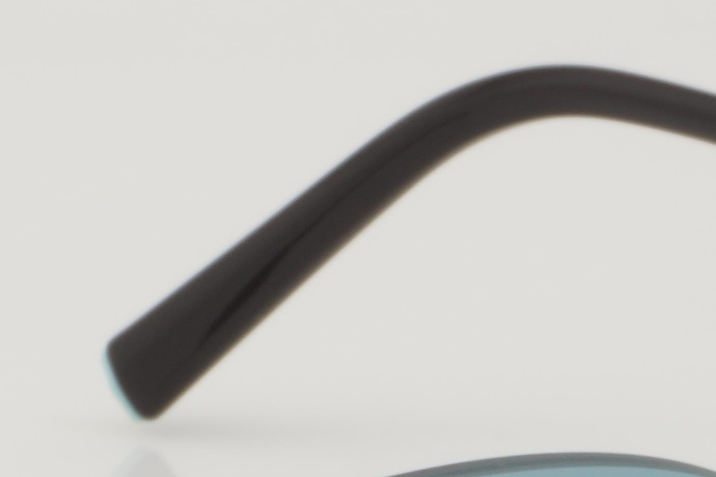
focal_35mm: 343
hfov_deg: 6.0
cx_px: 241
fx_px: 6823
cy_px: 676
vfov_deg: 4.0
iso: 100
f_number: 32
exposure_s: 1/3
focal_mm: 55
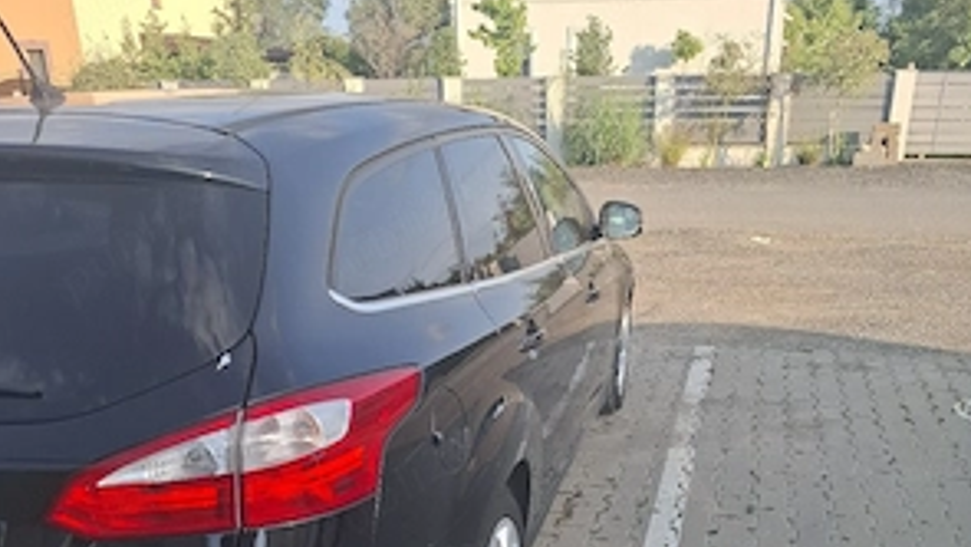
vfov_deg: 32.5
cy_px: 514
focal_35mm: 34
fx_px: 875
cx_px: 487
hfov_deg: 58.0
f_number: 1.8
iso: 50
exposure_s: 1/833
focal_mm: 5.54
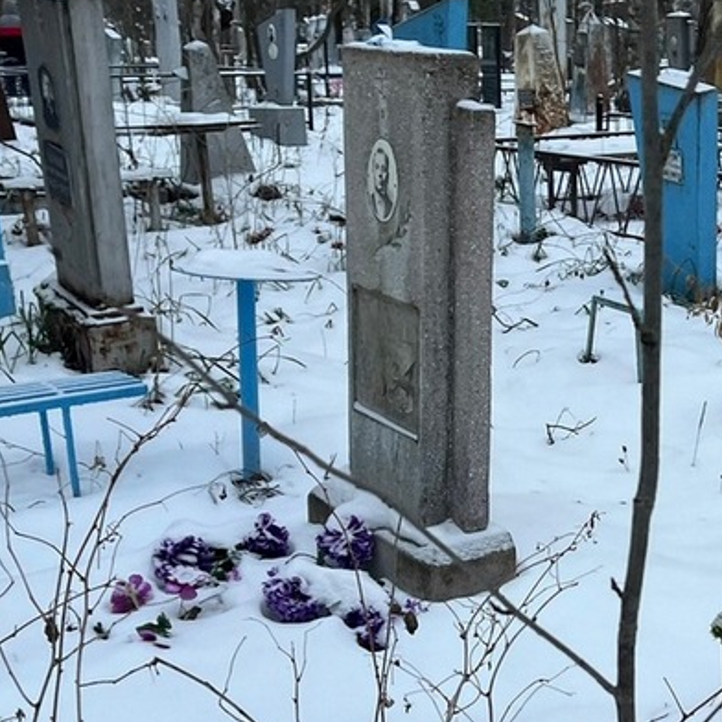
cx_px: 558
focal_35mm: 60
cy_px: 481
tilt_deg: -18.8
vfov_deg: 28.4
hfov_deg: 28.1
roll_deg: +2.2
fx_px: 1416
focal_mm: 5.7
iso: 125
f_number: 1.5
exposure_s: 1/121
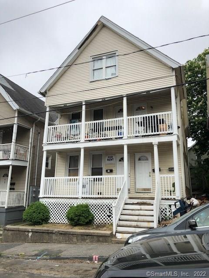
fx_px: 225
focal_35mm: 28
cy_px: 139
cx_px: 104
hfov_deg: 49.7
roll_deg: -1.2
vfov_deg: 63.4
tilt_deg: +15.0
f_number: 1.8
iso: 20
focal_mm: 4
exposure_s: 1/1799
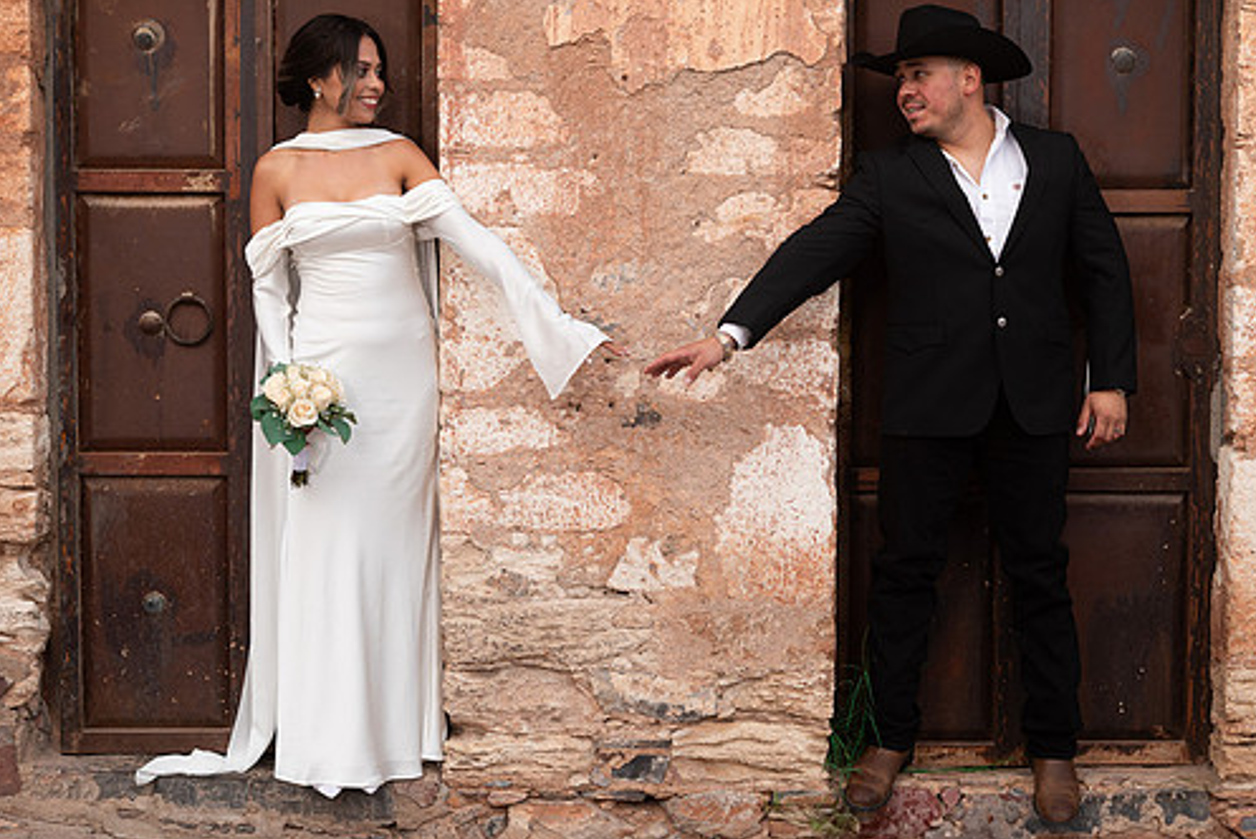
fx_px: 2548
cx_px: 707
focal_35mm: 73
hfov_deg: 27.7
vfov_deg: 18.7
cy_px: 424
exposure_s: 1/125
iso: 125
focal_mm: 60
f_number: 5.6
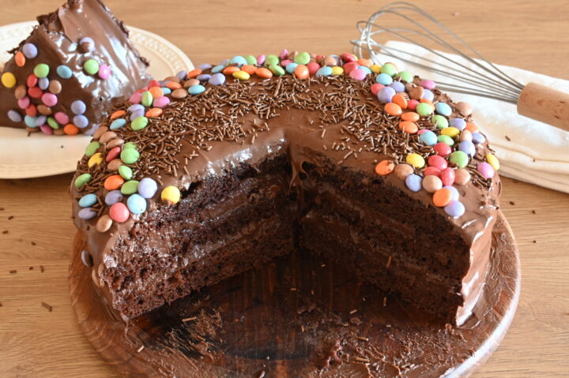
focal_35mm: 60
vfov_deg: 22.6
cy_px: 189
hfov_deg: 33.4
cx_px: 284
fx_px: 948
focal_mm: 40
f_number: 9
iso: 800
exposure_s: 1/6
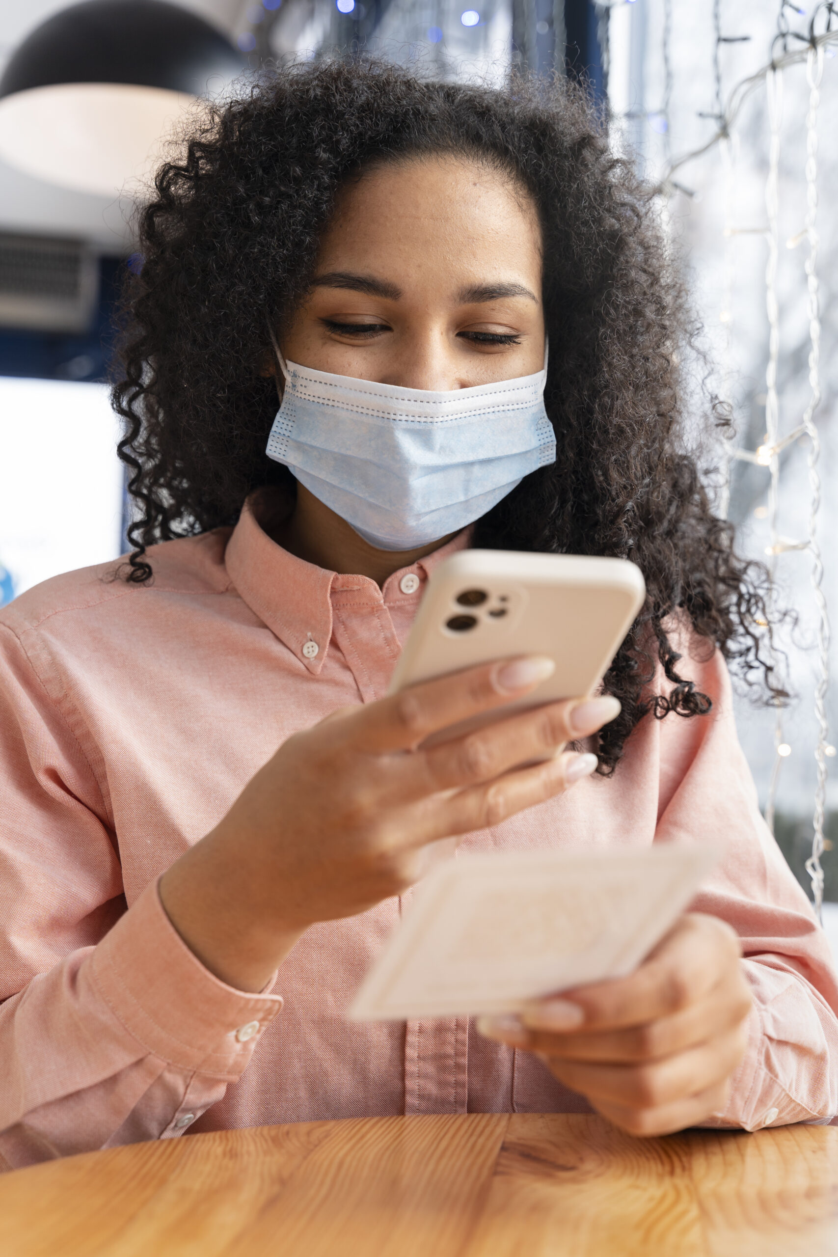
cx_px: 419
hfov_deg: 27.3
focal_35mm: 50
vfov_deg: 40.0
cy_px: 628
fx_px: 1728
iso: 320
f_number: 4
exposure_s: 1/200
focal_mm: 49.5
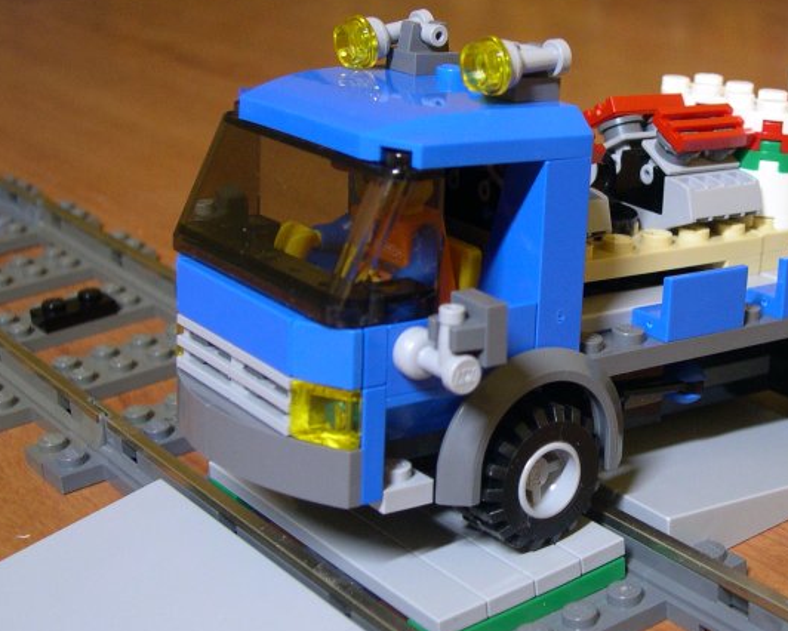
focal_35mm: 69
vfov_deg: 22.2
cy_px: 280
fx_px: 1610
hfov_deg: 27.2
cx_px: 582
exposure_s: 1/4.7
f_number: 3.1
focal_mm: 10.1
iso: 294
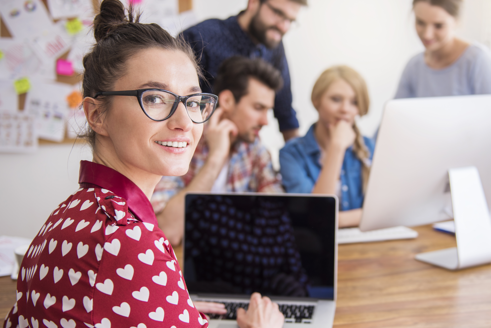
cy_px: 184
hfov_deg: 42.5
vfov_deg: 29.2
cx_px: 292
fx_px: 628
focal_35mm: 46
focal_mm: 38
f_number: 2.8
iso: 100
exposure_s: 1/100
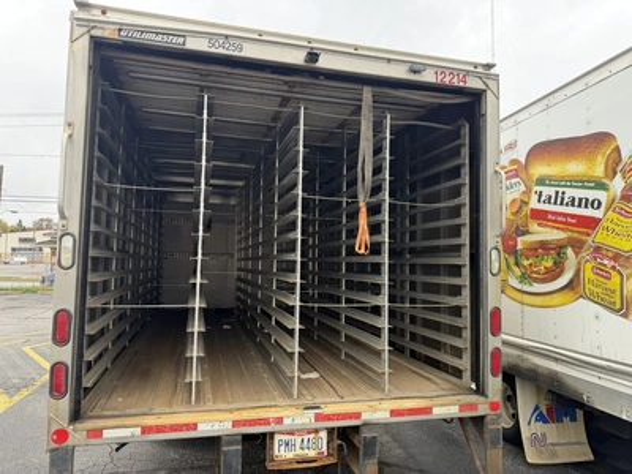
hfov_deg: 71.6
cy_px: 237
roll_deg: +0.8
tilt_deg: +5.6
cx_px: 316
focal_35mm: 24
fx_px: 438
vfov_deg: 56.8
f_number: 1.78
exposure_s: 1/347
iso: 80
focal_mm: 6.76
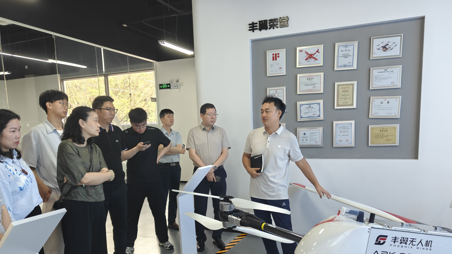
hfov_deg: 66.1
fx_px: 348
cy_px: 183
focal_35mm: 29
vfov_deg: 39.3
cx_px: 224
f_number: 1.8
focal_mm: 5.59
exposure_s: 1/71
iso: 64
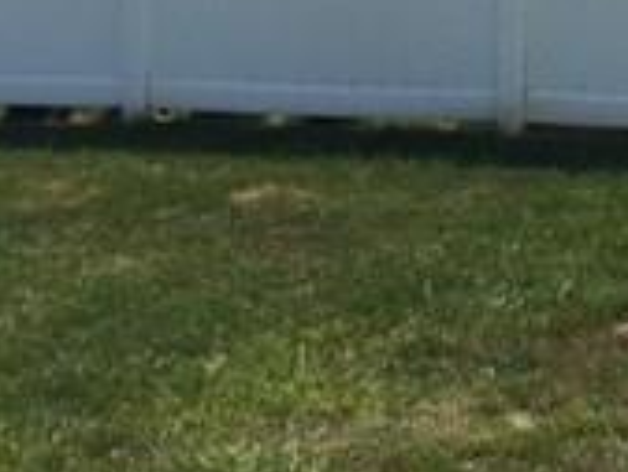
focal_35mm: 110
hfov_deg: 16.0
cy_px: -256
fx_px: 1997
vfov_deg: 12.7
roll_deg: +0.4
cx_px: 1003
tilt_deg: +4.6
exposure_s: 1/1876
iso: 25
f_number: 2.2
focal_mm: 4.15
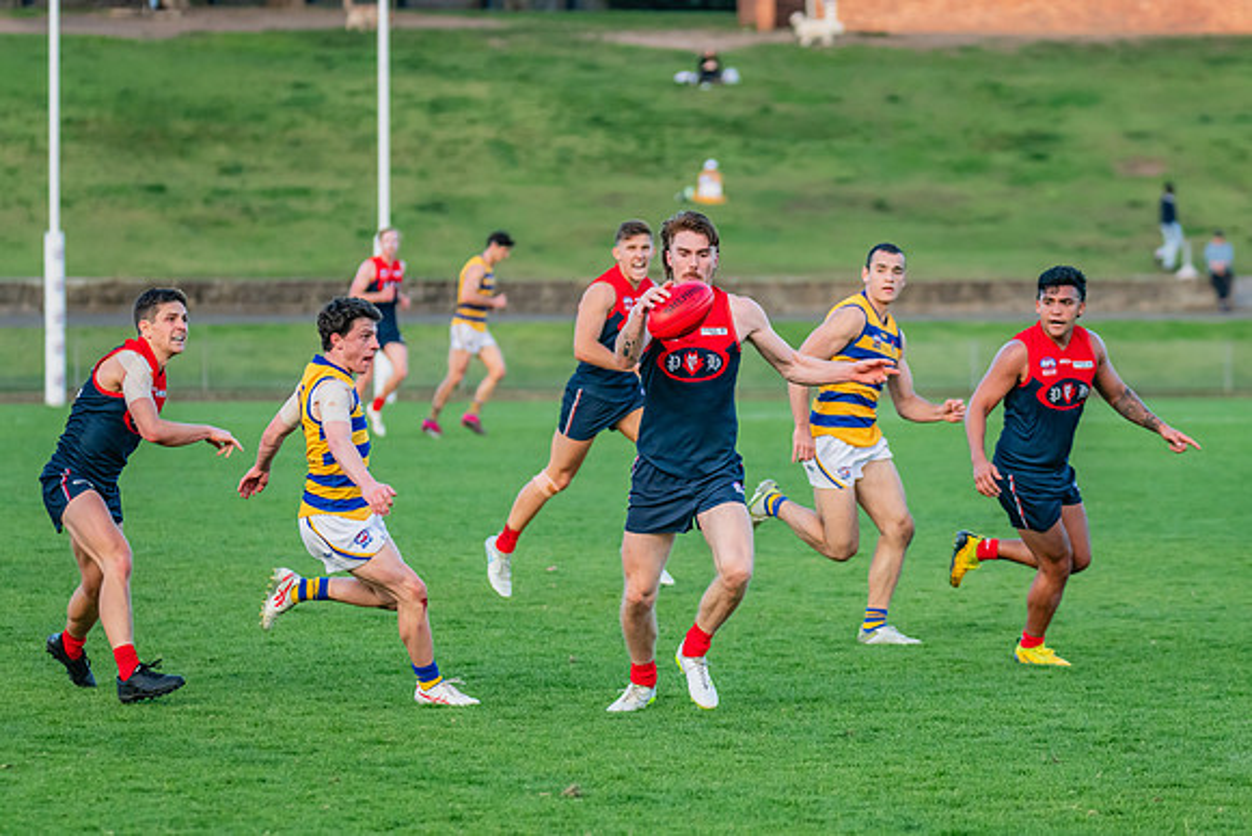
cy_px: 437
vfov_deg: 5.8
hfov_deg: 8.7
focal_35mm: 237
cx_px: 696
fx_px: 8252
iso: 1800
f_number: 4
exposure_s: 1/1250
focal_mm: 195
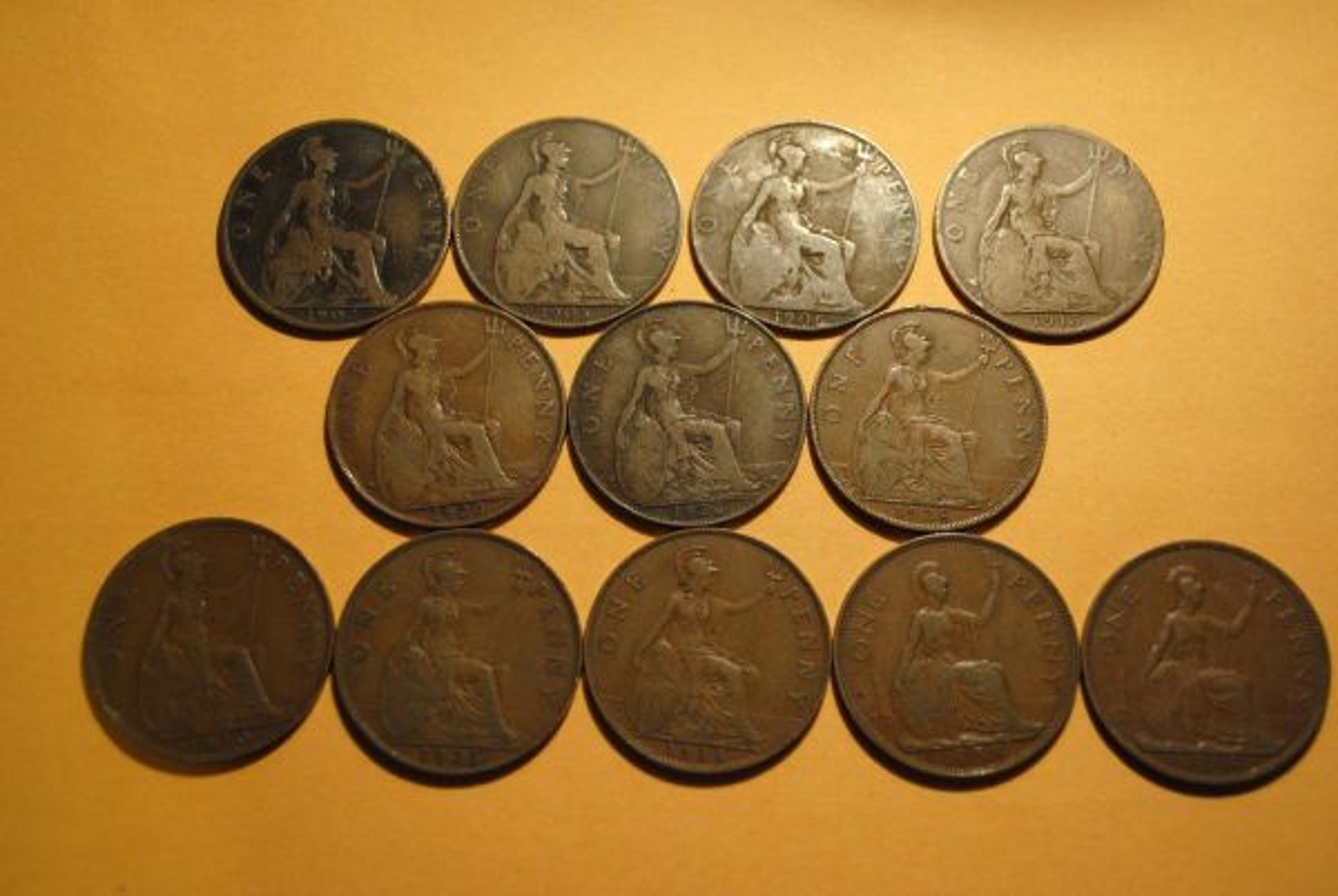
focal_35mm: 51
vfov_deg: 26.6
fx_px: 1898
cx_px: 669
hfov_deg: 38.8
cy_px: 448
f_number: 5
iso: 400
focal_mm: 34
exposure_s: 1/40
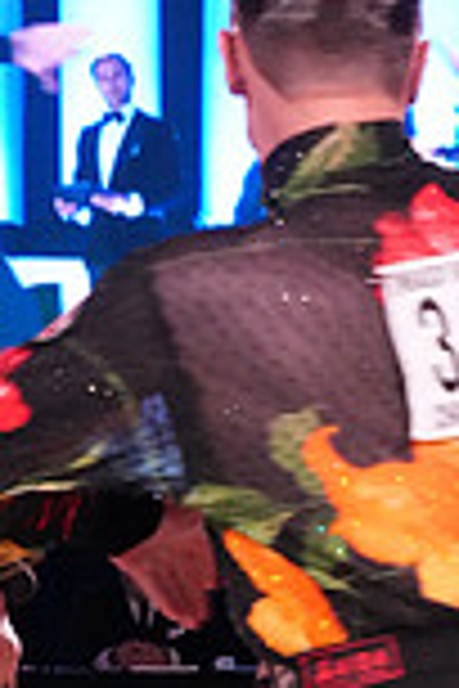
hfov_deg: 5.1
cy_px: 940
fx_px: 5087
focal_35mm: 266
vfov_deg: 7.6
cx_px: 799
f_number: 10
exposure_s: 1/200
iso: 10000
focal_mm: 70
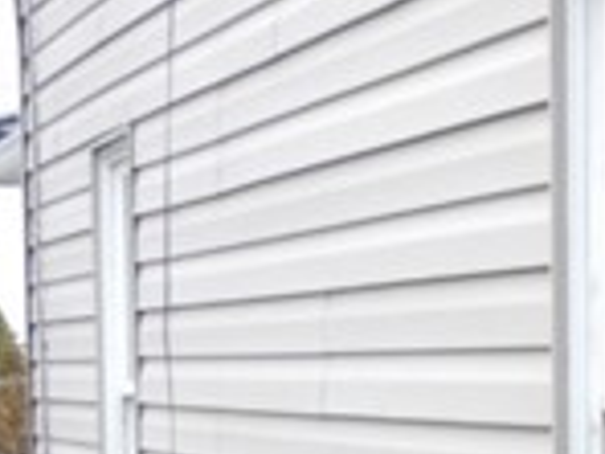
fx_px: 2901
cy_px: 978
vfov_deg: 8.4
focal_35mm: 166
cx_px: 1296
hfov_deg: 10.7
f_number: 3.4
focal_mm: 4.3
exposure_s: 1/60
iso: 80
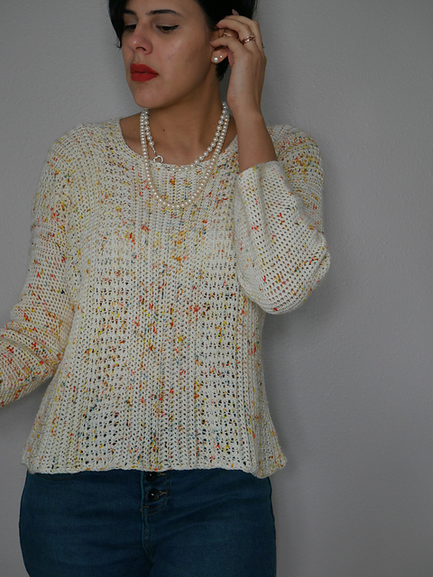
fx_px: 834
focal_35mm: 50
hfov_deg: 29.1
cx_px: 216
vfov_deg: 38.2
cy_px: 288
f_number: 5.3
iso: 400
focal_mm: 25
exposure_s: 1/60
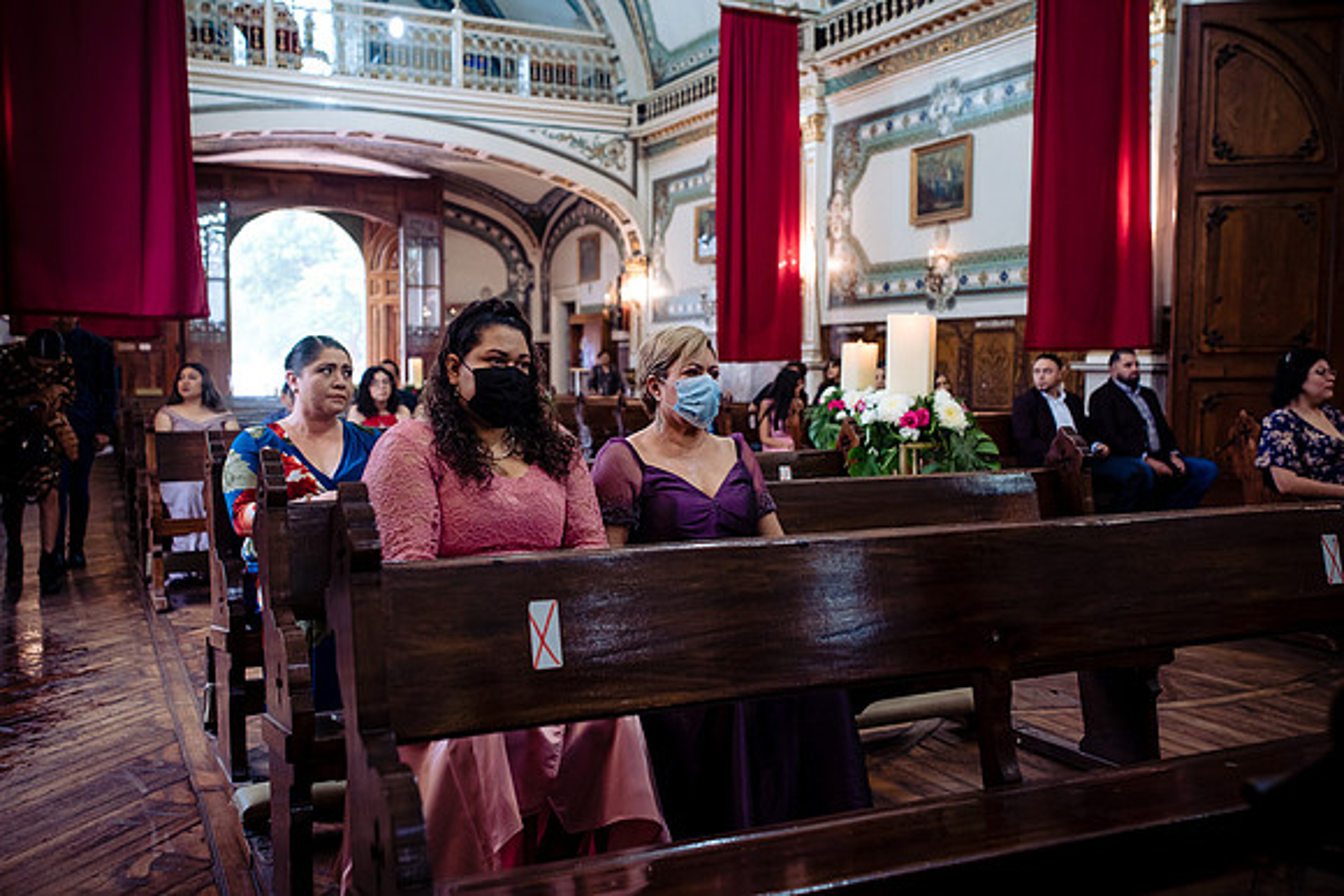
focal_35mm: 35
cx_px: 672
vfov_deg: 37.9
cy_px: 448
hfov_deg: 54.4
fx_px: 1307
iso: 1600
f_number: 3.2
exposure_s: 1/100
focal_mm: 35
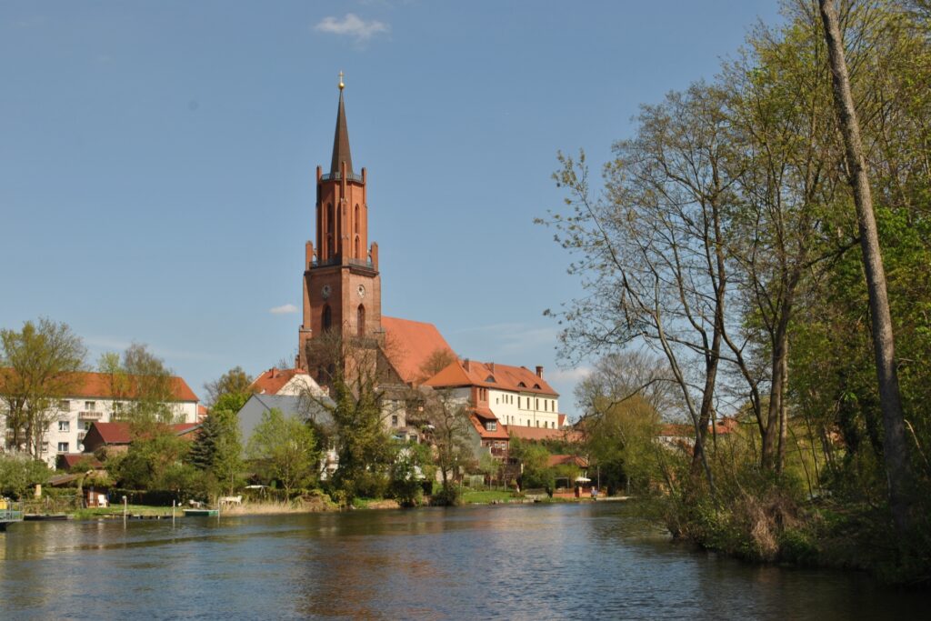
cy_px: 310
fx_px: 1241
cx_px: 466
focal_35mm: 48
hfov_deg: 41.1
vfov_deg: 28.1
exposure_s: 1/320
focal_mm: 32
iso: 100
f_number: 8
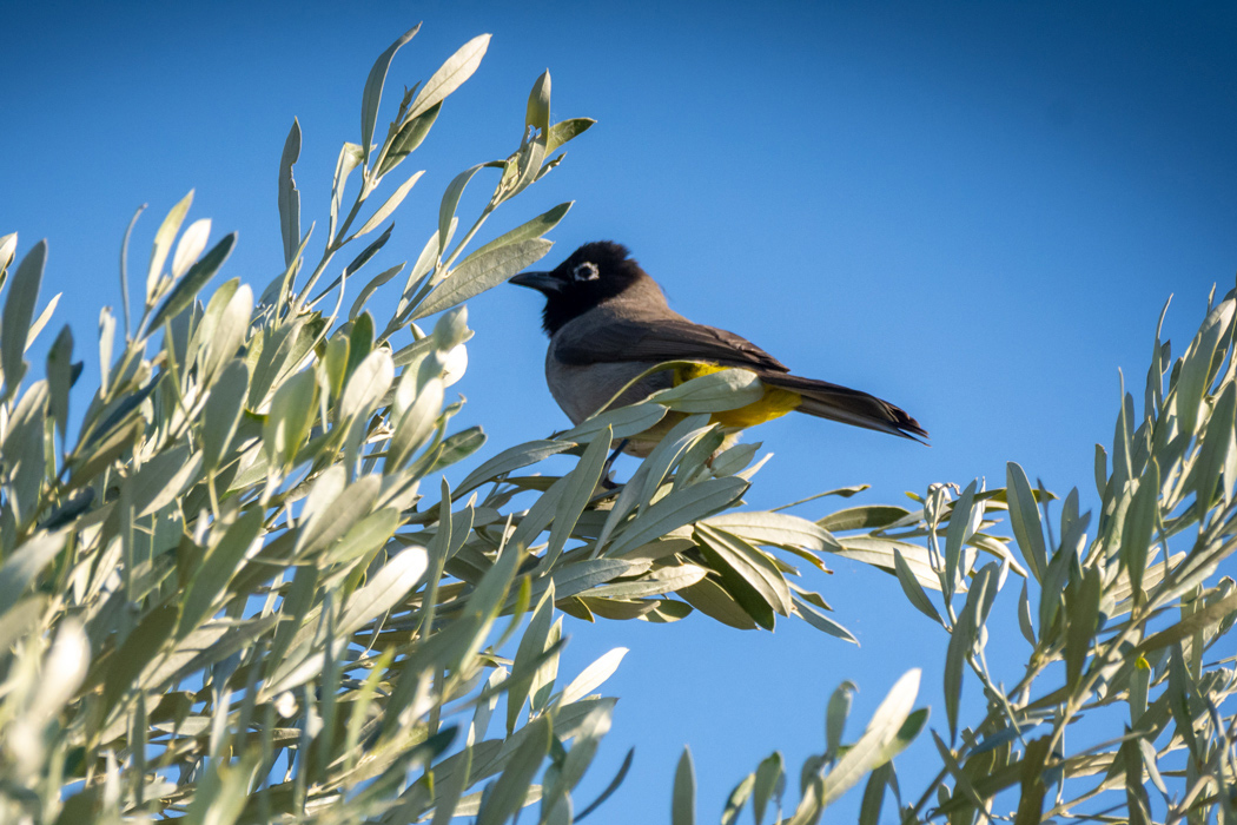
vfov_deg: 2.0
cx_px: 618
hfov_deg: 3.1
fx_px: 23192
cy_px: 412
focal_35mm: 675
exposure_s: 1/1600
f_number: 7.1
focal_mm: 450
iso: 1000
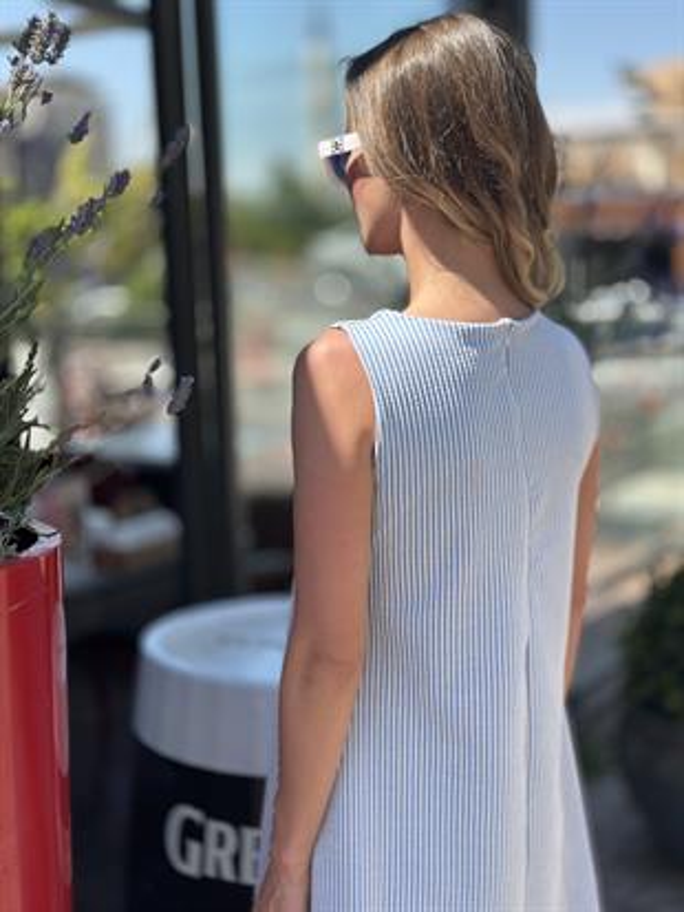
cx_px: 342
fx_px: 1264
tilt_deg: -10.6
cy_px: 456
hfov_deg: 30.3
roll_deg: +0.8
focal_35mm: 48
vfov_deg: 39.6
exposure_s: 1/2667
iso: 100
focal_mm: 6.86
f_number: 1.78
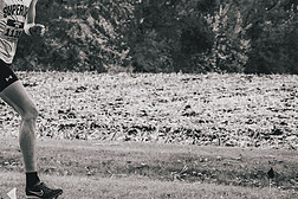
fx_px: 1473
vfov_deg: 7.7
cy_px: 47
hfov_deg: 11.5
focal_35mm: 178
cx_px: 11
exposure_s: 1/1000
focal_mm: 77
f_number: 6.3
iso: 400
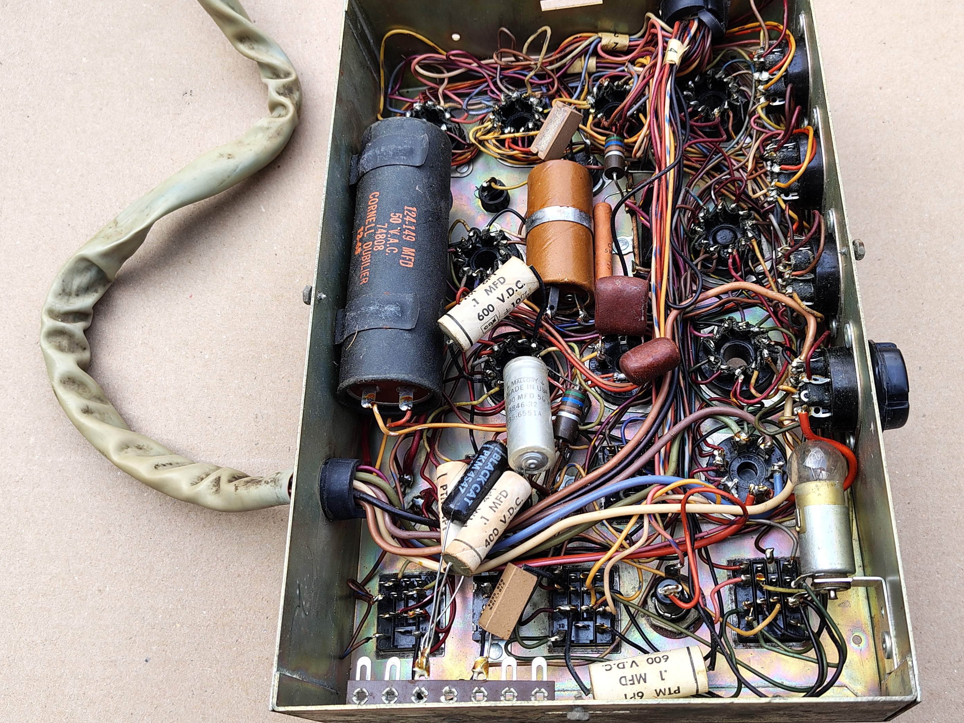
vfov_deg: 40.7
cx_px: 535
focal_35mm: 35
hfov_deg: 52.5
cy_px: 338
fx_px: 975
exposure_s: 1/318
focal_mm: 5.56
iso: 100
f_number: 1.8
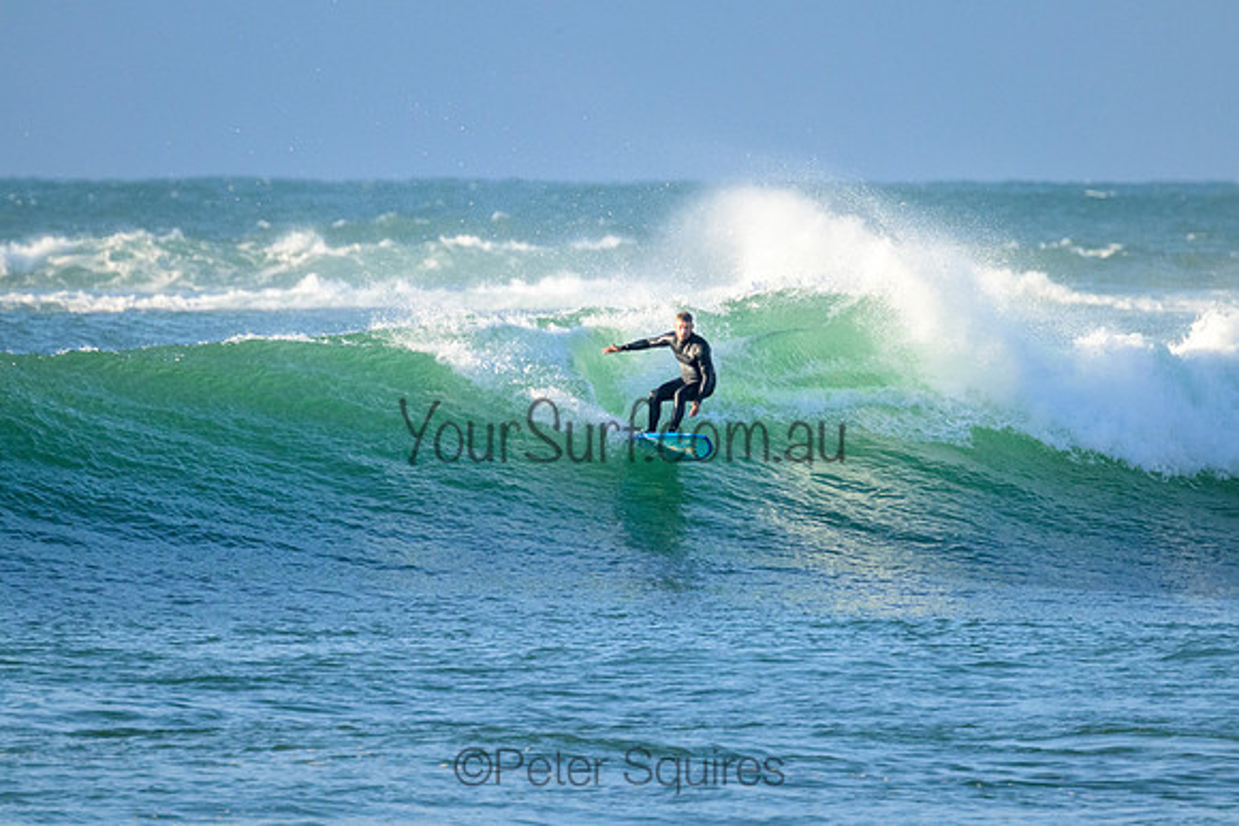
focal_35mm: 824
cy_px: 413
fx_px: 28372
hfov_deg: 2.5
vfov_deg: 1.7
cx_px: 620
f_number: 11
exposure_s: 1/2000
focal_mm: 800
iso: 3600
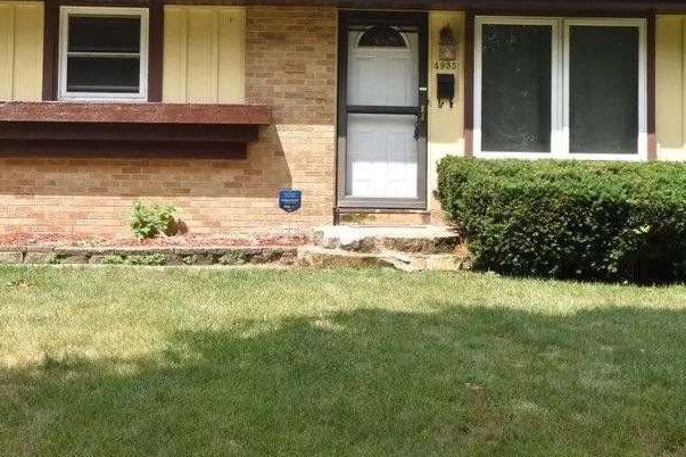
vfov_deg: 24.0
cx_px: 304
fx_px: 1067
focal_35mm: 56
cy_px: 121
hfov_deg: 35.6
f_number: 13
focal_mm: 22
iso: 800
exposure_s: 1/640
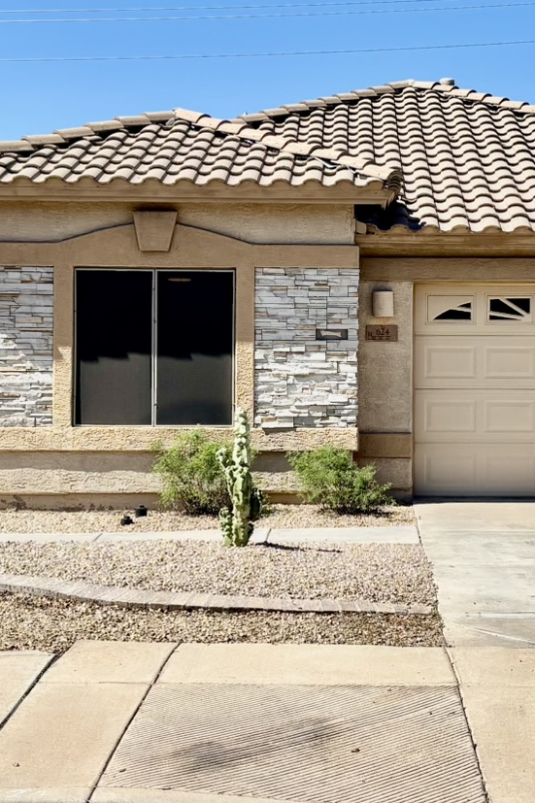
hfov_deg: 20.2
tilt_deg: +1.0
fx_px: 1494
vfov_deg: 30.1
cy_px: 351
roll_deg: -0.4
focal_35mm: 67
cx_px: 394
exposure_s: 1/4425
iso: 50
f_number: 1.6
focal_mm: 5.96
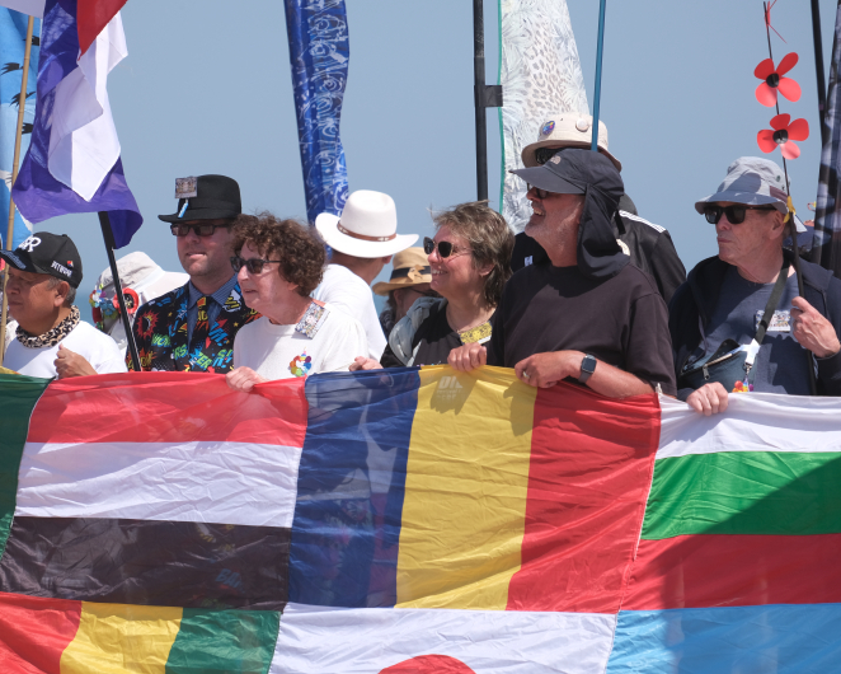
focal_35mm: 340
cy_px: 336
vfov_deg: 4.6
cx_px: 362
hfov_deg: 5.7
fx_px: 8465
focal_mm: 200
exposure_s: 1/1000
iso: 160
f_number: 4.8
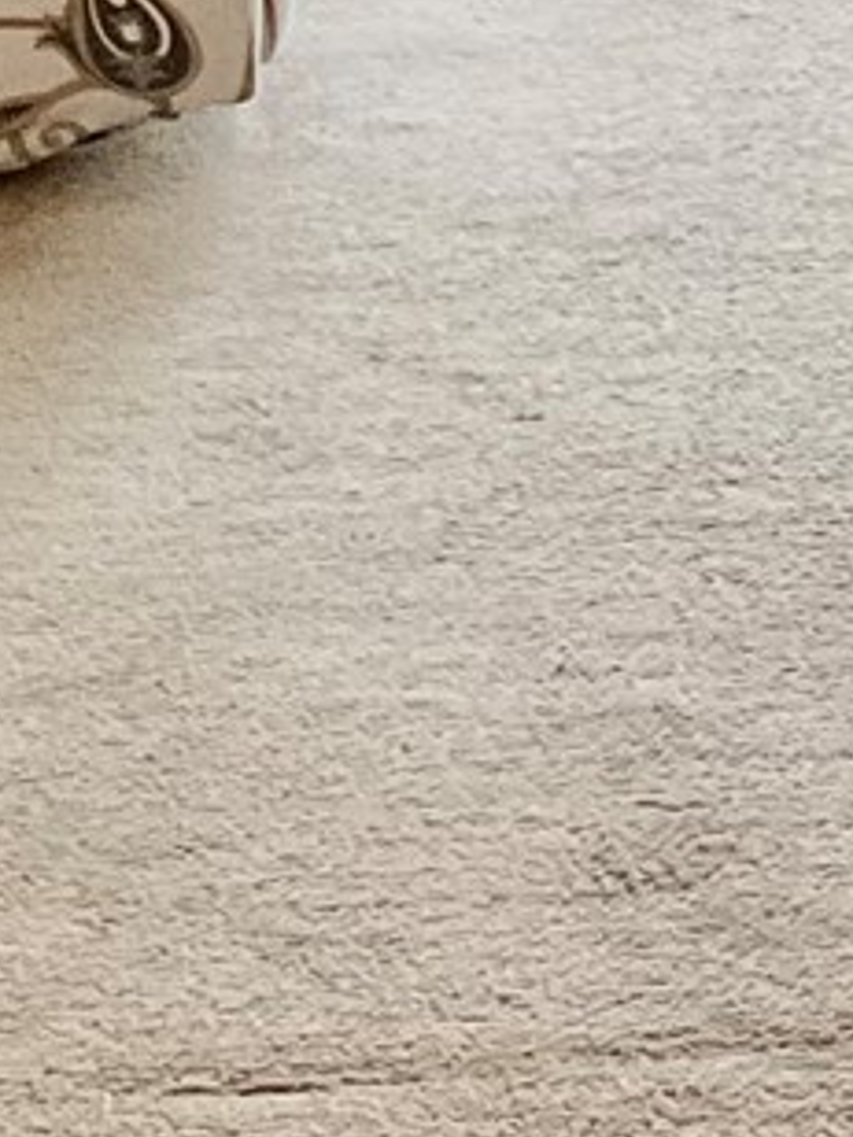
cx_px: 2186
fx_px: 6341
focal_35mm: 193
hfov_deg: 7.1
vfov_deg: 9.7
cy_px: -945
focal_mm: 3
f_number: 1.8
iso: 125
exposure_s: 1/60
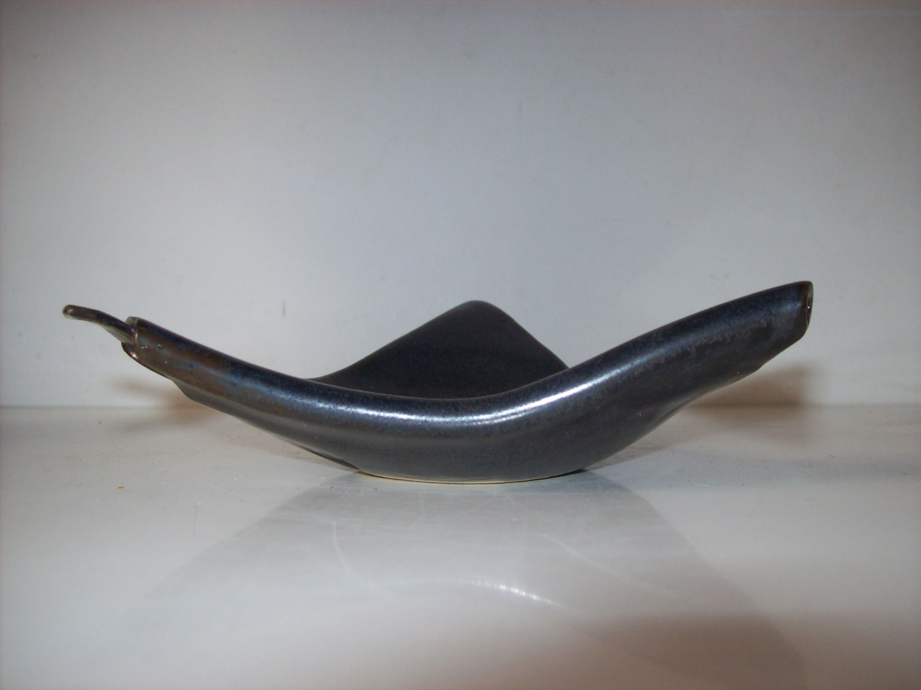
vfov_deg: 39.6
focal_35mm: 36
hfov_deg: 51.4
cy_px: 345
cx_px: 460
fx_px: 958
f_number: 2.7
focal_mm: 6
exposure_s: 1/64
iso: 80
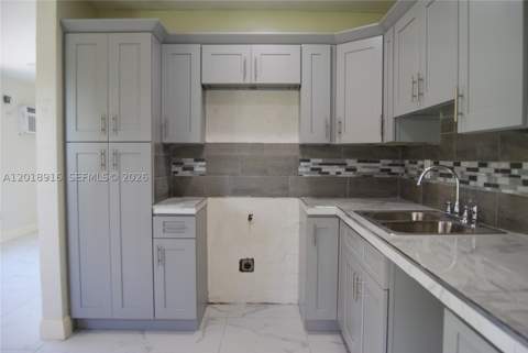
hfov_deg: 67.3
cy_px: 176
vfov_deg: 48.0
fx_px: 396
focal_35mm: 27
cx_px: 264
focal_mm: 18
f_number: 3.5
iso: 250
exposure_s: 1/60
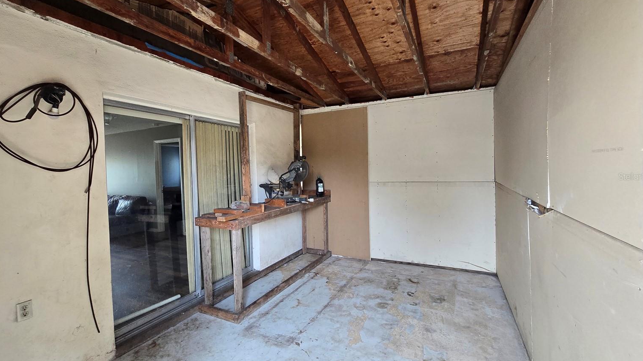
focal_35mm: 15
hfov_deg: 103.0
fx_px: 256
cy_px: 176
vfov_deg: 70.5
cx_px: 318
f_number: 2.2
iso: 160
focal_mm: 2.2
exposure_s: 1/60
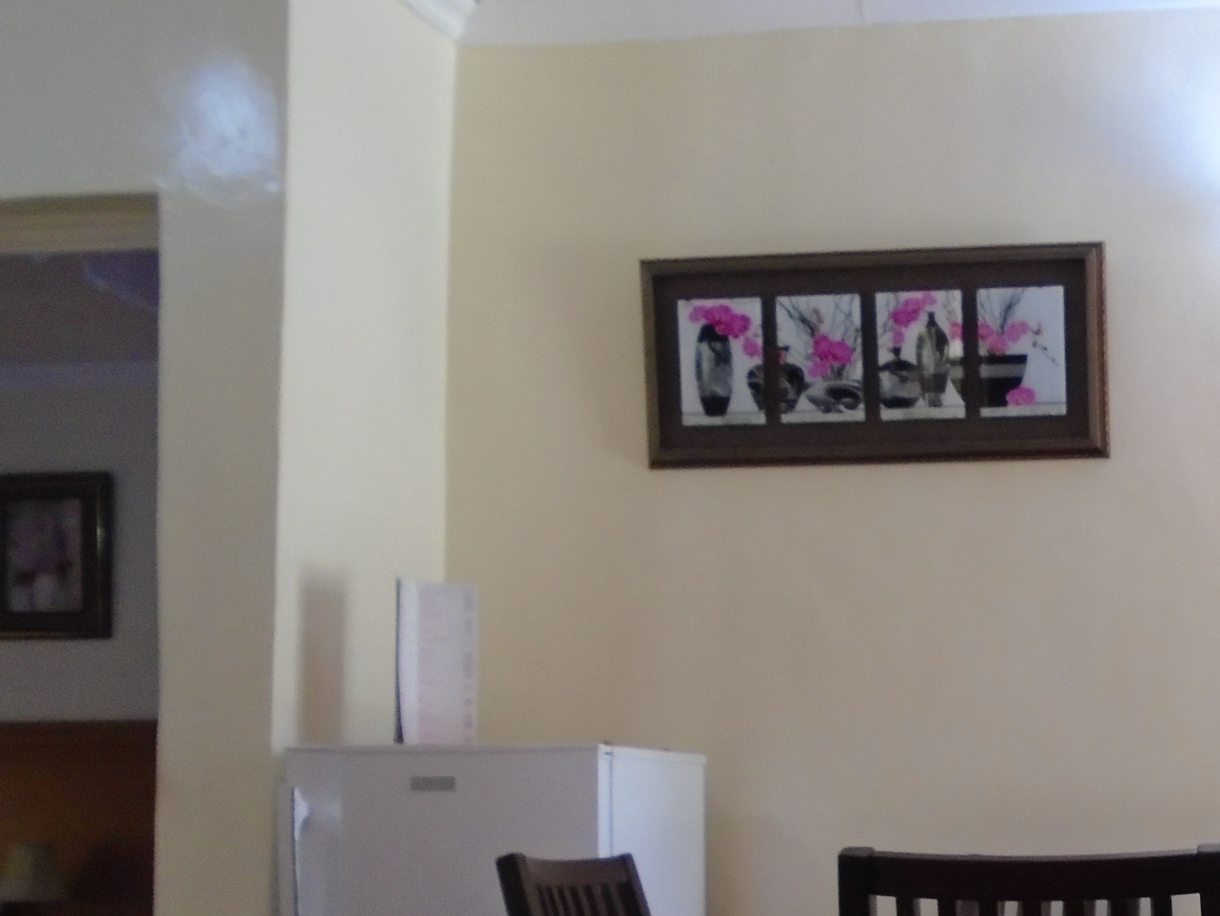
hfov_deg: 33.0
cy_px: 824
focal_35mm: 53
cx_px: 1231
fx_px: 1868
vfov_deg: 26.6
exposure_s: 1/30
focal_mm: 4.6
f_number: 3.2
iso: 200
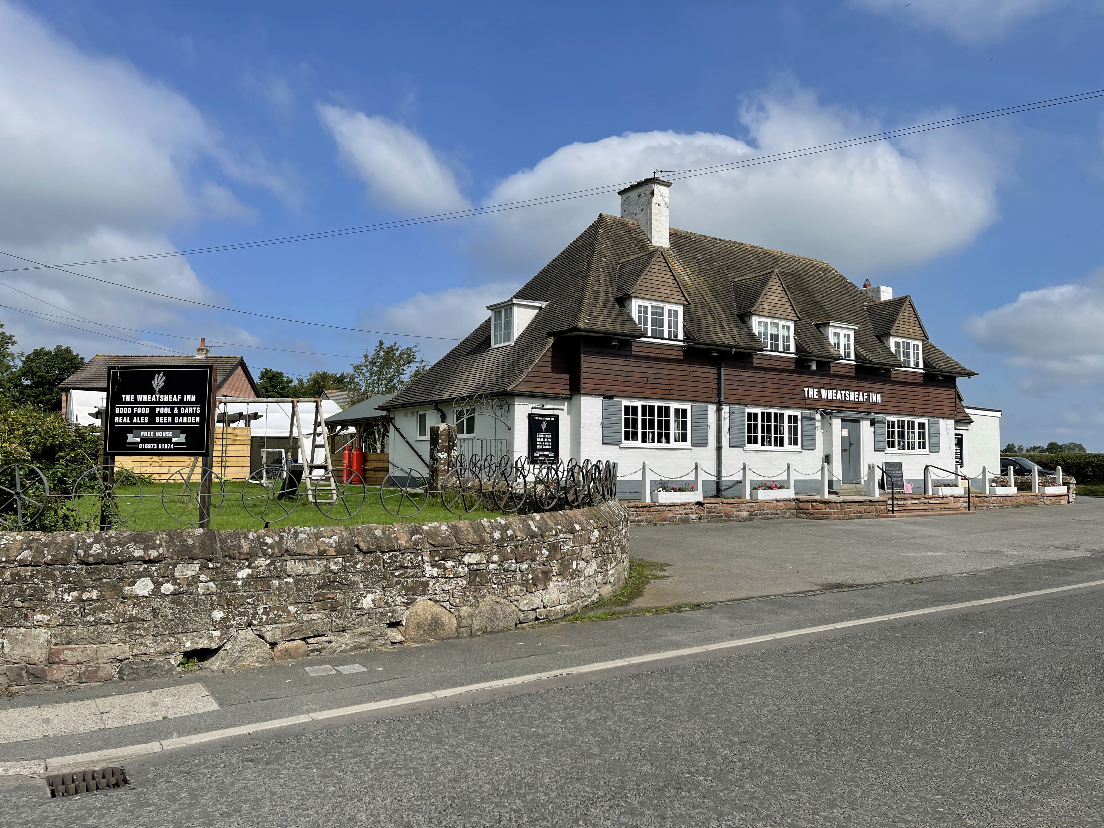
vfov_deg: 53.1
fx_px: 829
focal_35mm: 26
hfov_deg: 67.3
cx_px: 552
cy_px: 414
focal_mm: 5.1
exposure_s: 1/4902
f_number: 1.6
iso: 32
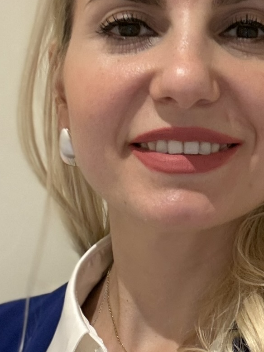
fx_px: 804
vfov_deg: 24.7
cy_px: 176
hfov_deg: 18.6
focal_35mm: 79
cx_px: 184
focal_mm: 2.69
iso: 250
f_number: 1.9
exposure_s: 1/33
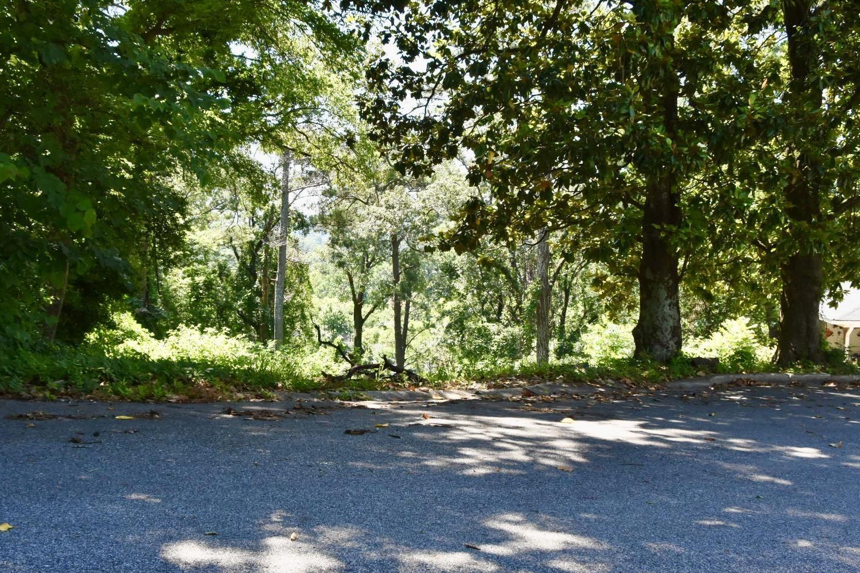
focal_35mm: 39
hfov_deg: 50.0
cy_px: 282
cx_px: 409
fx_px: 921
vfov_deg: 34.6
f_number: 8
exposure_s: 1/400
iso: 800
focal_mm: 23
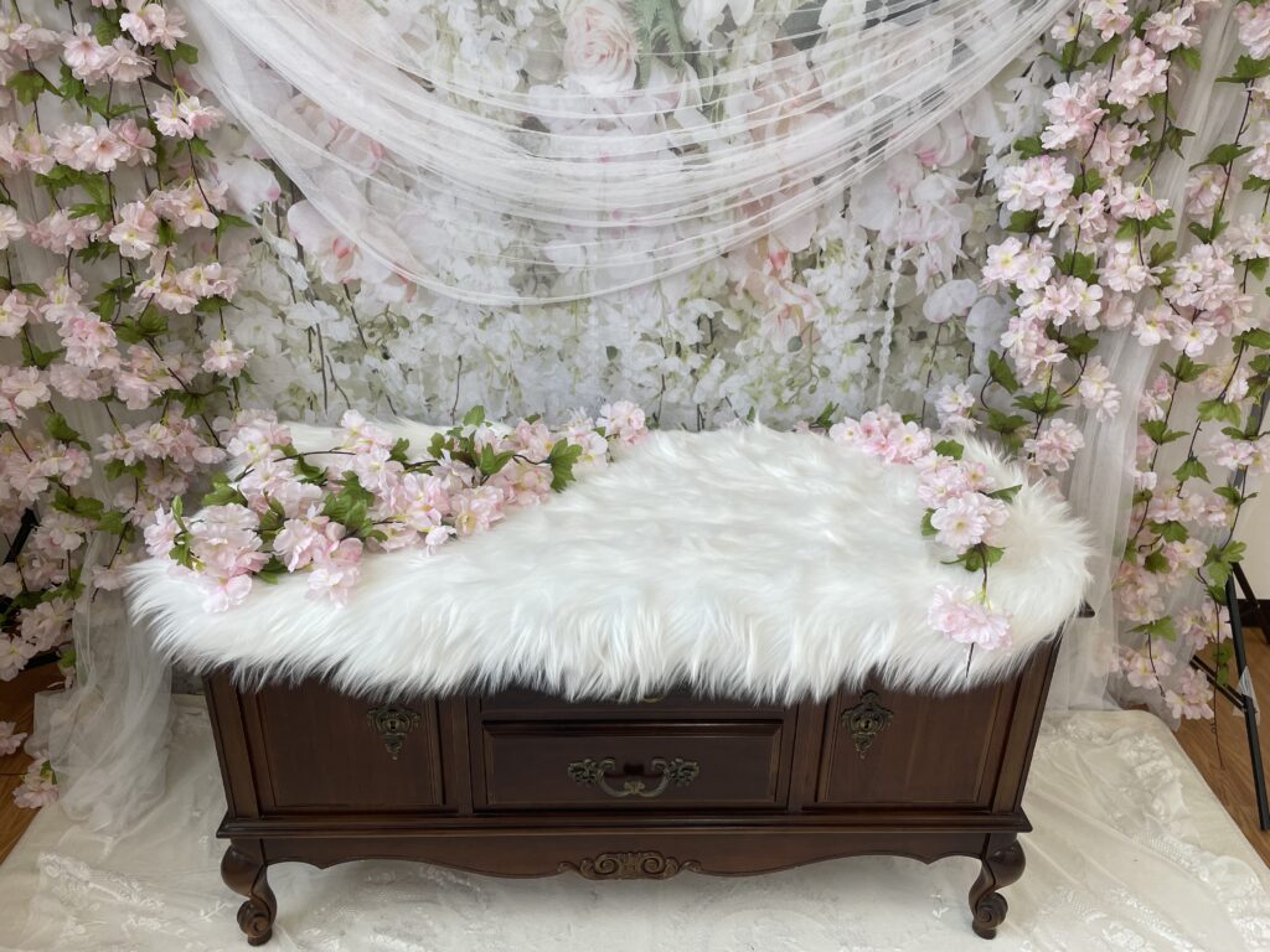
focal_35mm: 26
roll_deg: -1.8
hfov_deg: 67.3
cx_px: 635
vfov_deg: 53.1
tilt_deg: -26.5
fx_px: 954
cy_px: 476
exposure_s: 1/121
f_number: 1.6
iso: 50
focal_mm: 4.2
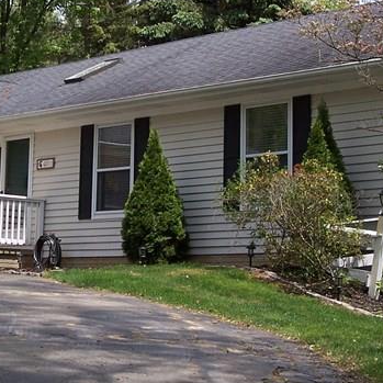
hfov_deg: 17.1
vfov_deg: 17.0
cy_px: 41
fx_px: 1264
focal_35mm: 101
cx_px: 61
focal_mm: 8
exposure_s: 1/500
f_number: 4
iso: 100
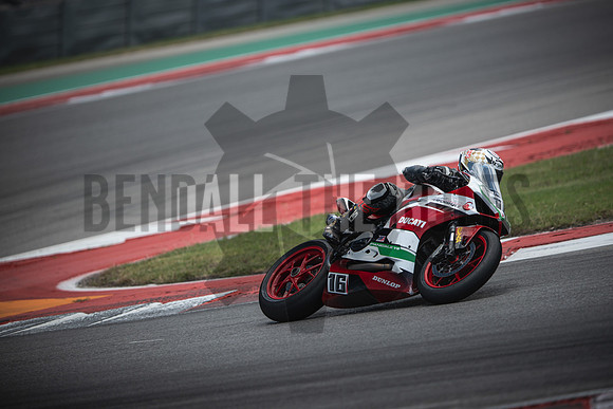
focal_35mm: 300
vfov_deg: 4.6
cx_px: 306
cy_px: 204
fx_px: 5109
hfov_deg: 6.9
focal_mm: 200
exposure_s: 1/2000
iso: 125
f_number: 2
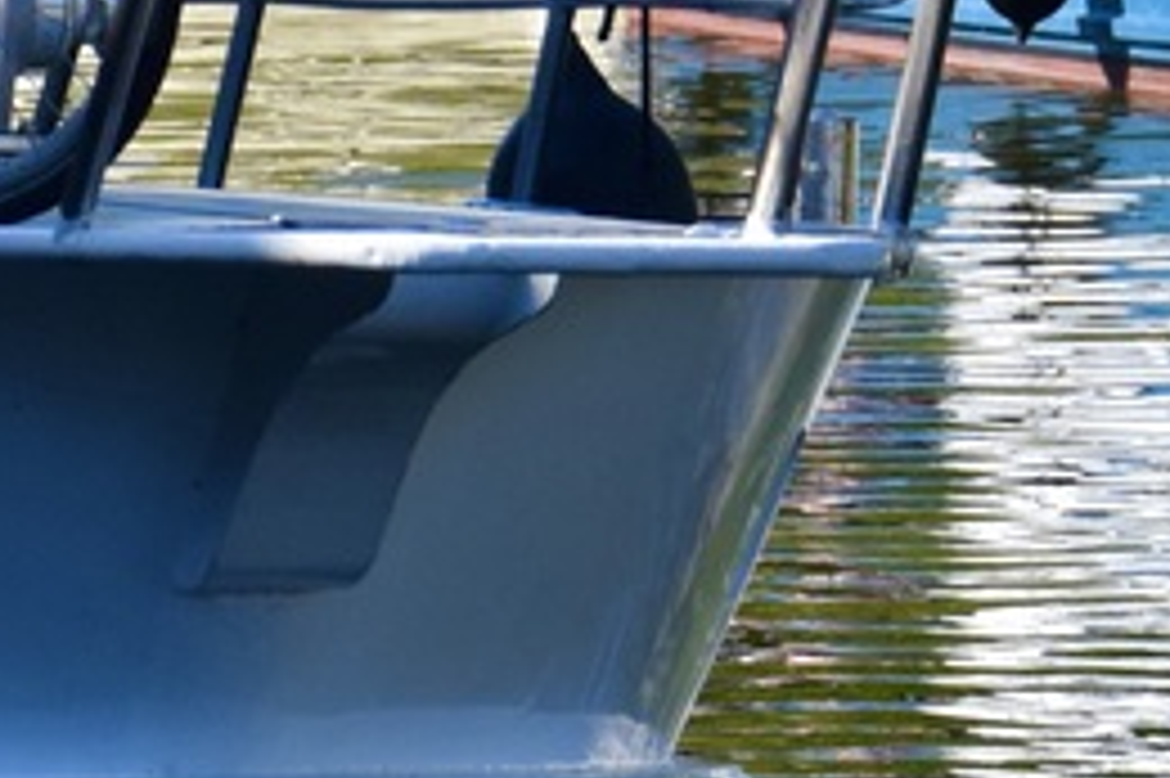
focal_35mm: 647
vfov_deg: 2.1
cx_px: 549
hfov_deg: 3.2
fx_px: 21013
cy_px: 142
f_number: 6.3
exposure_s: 1/640
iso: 200
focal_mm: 70
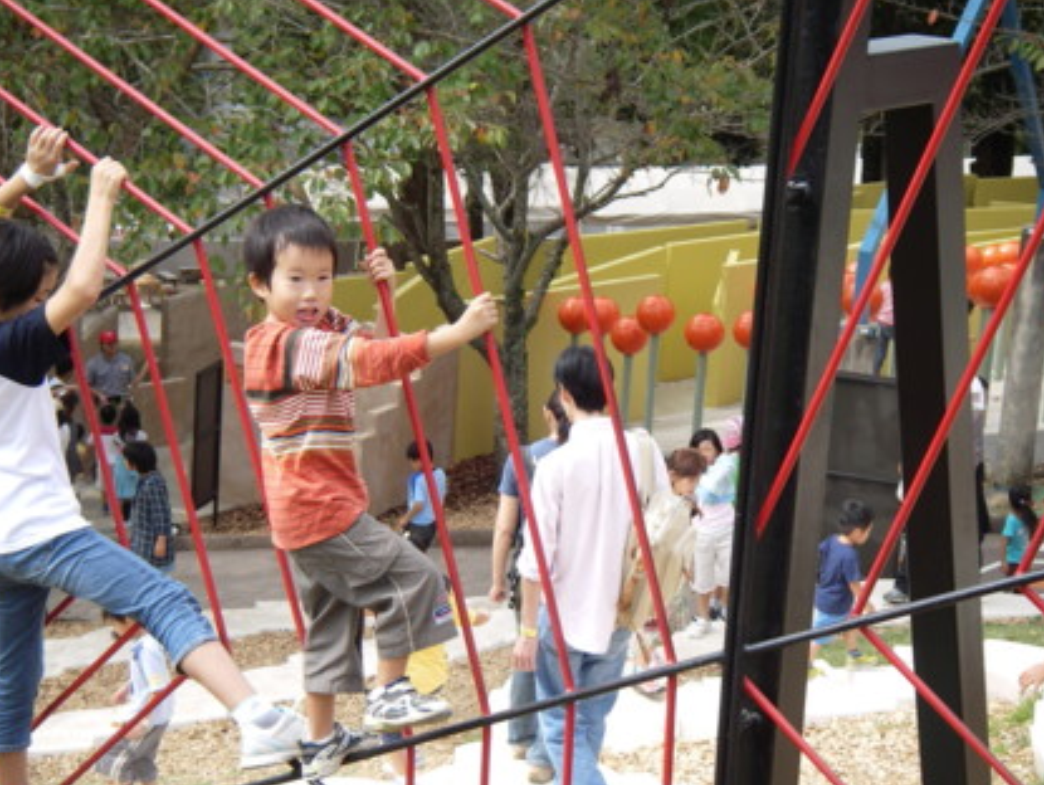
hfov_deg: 21.8
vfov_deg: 16.4
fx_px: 2717
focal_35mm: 90
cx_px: 536
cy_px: 413
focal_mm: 13.8
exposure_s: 1/320
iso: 80
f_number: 3.9
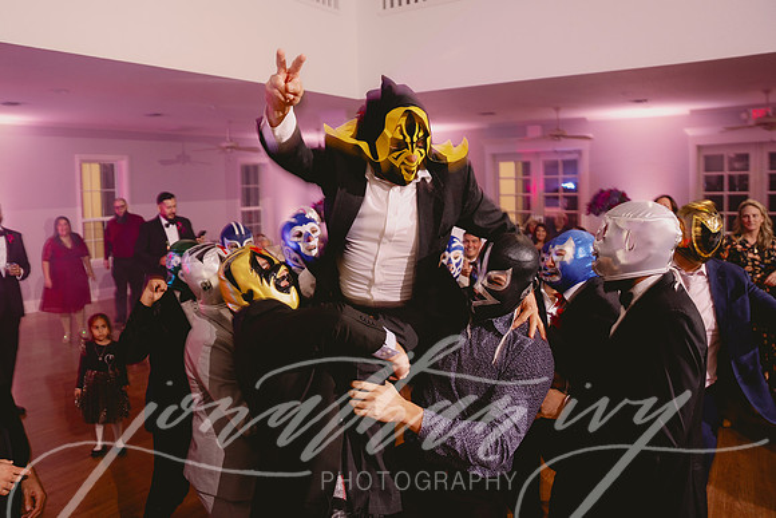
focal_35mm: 27
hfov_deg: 67.1
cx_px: 339
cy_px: 226
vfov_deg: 47.8
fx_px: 582
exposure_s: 1/25
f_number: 3.5
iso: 500
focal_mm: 24
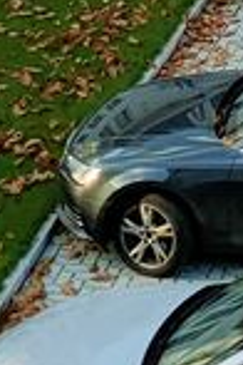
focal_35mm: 229
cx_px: 481
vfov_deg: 8.1
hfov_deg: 5.9
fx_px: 2318
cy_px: -611
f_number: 1.7
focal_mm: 4.77
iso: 112
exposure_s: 1/311
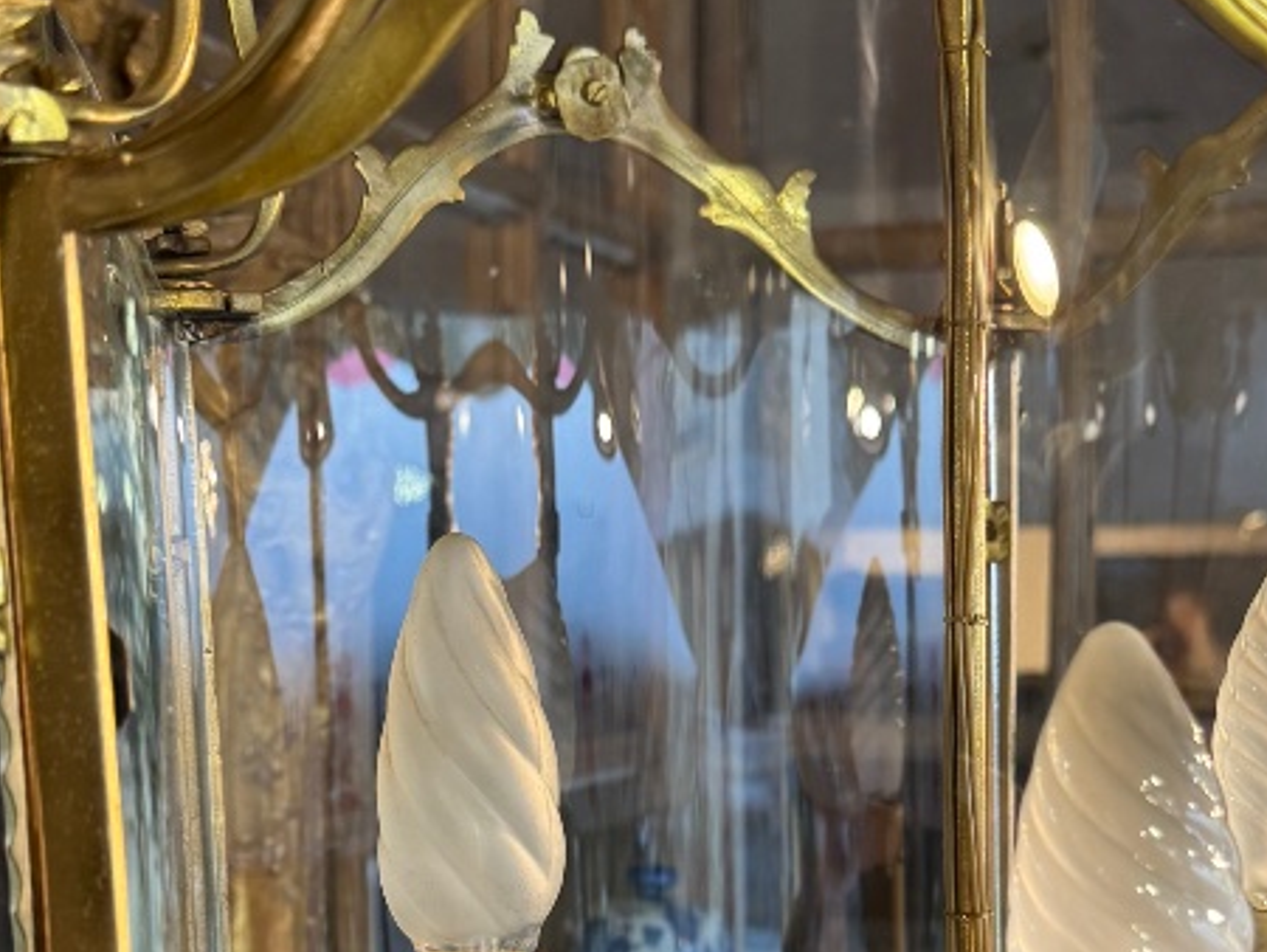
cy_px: 868
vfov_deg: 22.4
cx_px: 740
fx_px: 2344
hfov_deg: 30.2
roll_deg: +0.5
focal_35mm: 64
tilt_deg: -6.5
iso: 125
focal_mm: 6.76
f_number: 1.78
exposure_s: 1/100
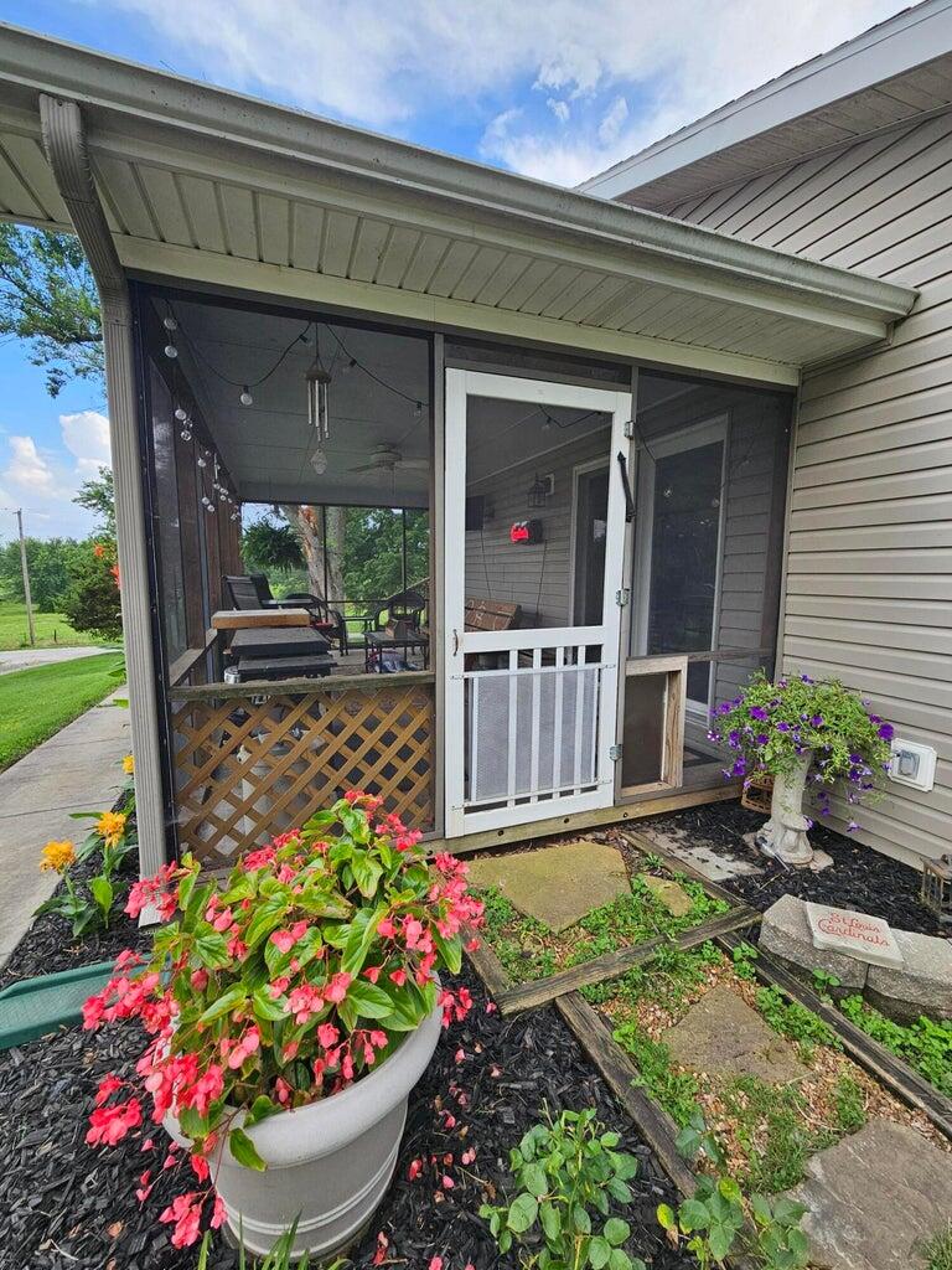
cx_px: 476
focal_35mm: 13
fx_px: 477
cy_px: 635
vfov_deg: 106.2
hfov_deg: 89.9
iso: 50
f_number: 2.2
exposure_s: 1/325
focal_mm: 2.2
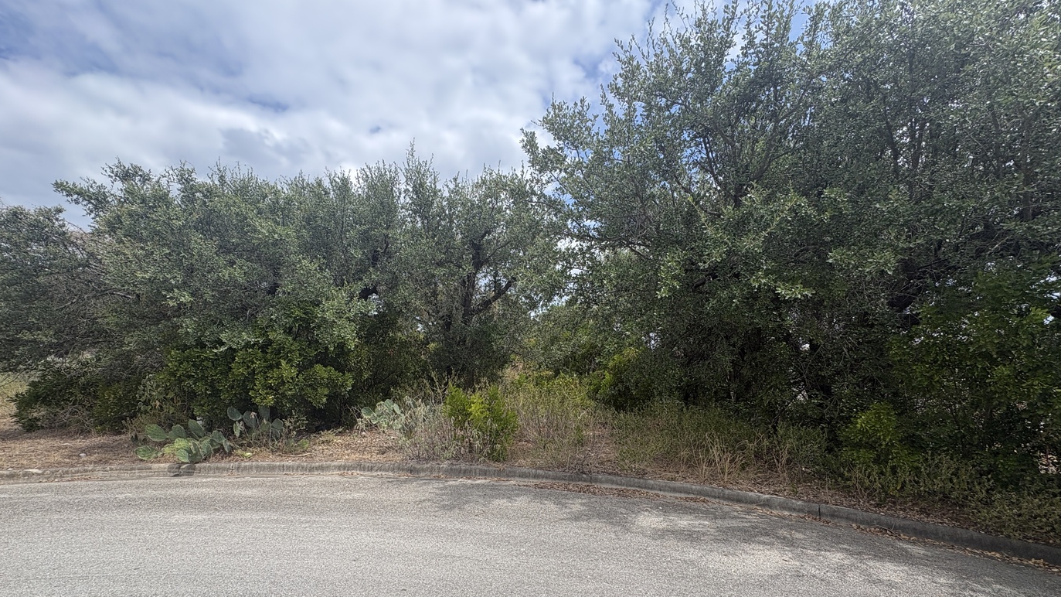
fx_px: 450
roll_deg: +4.9
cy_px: 380
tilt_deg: -0.8
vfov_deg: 65.9
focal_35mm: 16
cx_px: 522
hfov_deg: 99.4
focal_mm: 2.22
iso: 50
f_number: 2.2
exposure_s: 1/980
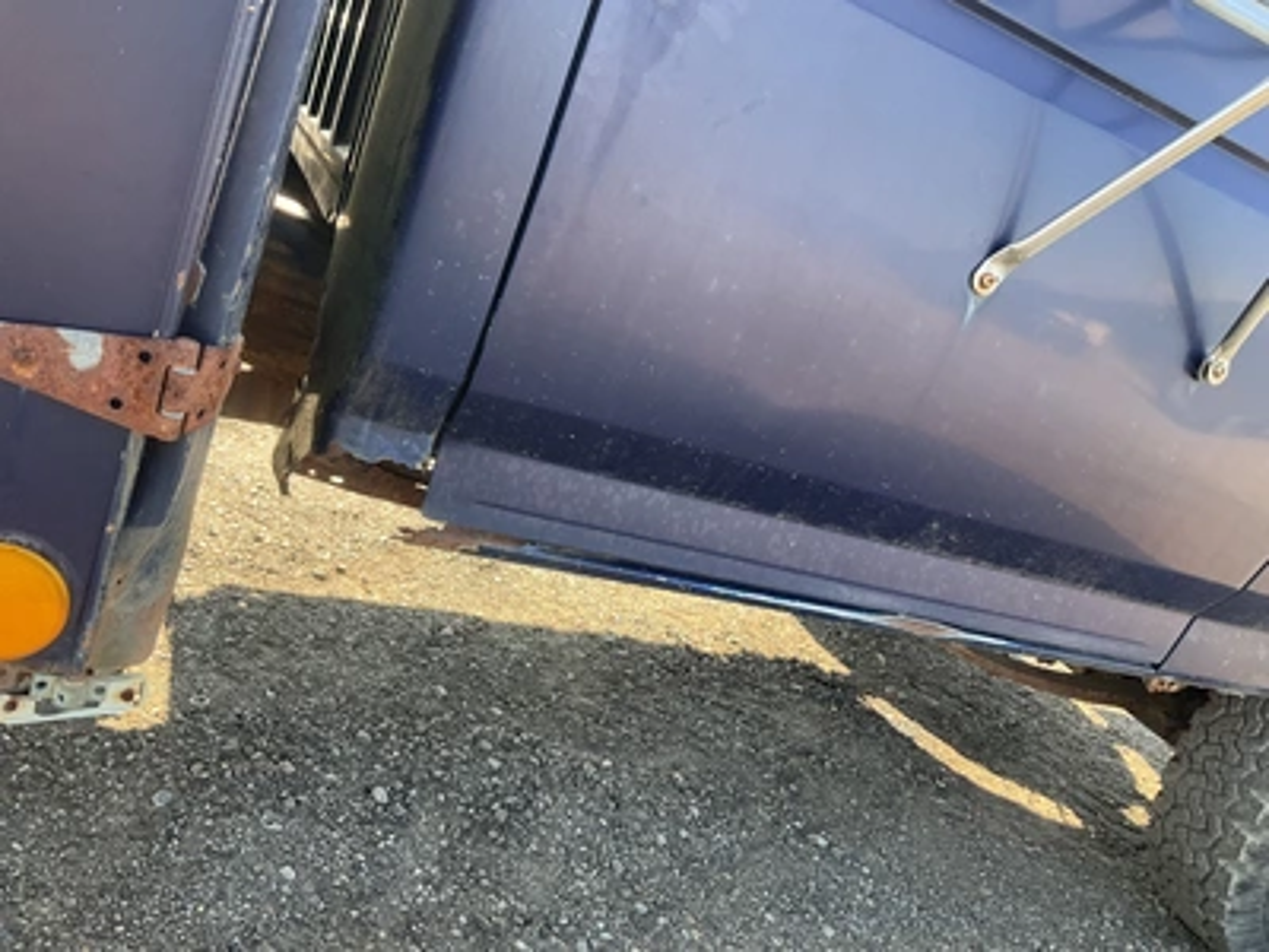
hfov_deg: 61.7
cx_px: 634
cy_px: 476
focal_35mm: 29
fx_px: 1063
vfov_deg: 48.2
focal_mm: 3
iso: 32
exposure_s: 1/122
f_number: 1.8
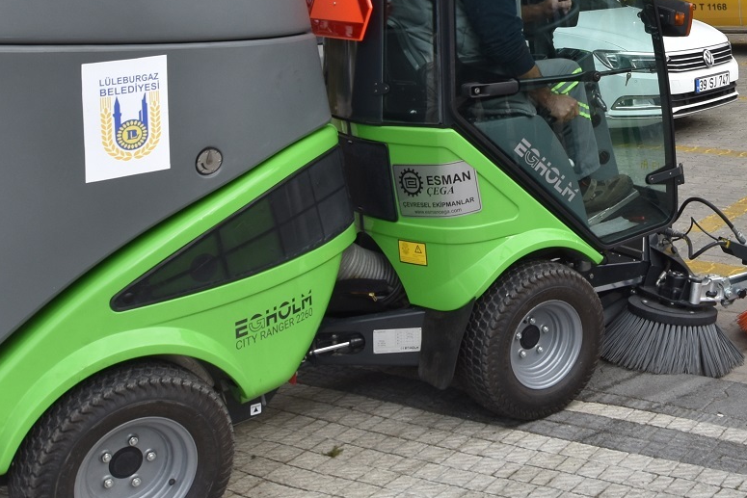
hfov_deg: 34.9
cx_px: 736
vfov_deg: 24.6
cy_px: -14
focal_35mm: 52
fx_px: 1079
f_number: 8
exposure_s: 1/250
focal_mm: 14
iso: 180
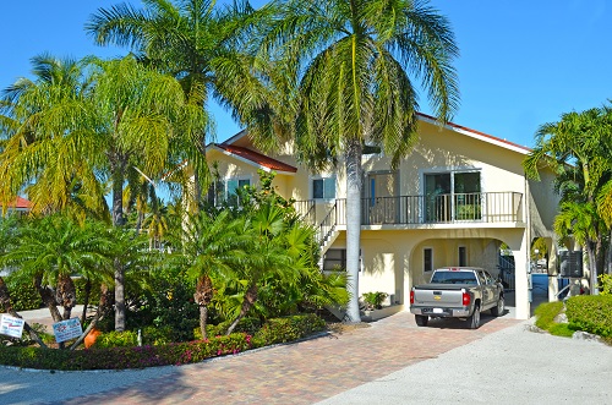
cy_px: 202
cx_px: 306
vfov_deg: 34.1
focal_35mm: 39
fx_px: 662
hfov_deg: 49.6
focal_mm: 26
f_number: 8
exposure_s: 1/250
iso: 100
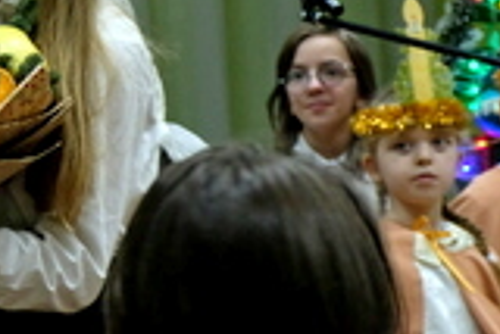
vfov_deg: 4.9
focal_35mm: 276
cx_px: -238
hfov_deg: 7.3
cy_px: -192
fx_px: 3837
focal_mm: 46.3
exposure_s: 1/30
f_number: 4
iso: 1000
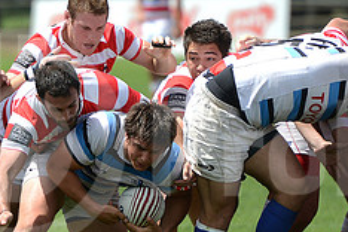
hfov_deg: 4.3
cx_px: 272
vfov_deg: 2.8
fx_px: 4678
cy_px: 145
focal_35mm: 484
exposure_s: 1/2000
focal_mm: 195
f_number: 2.8
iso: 250
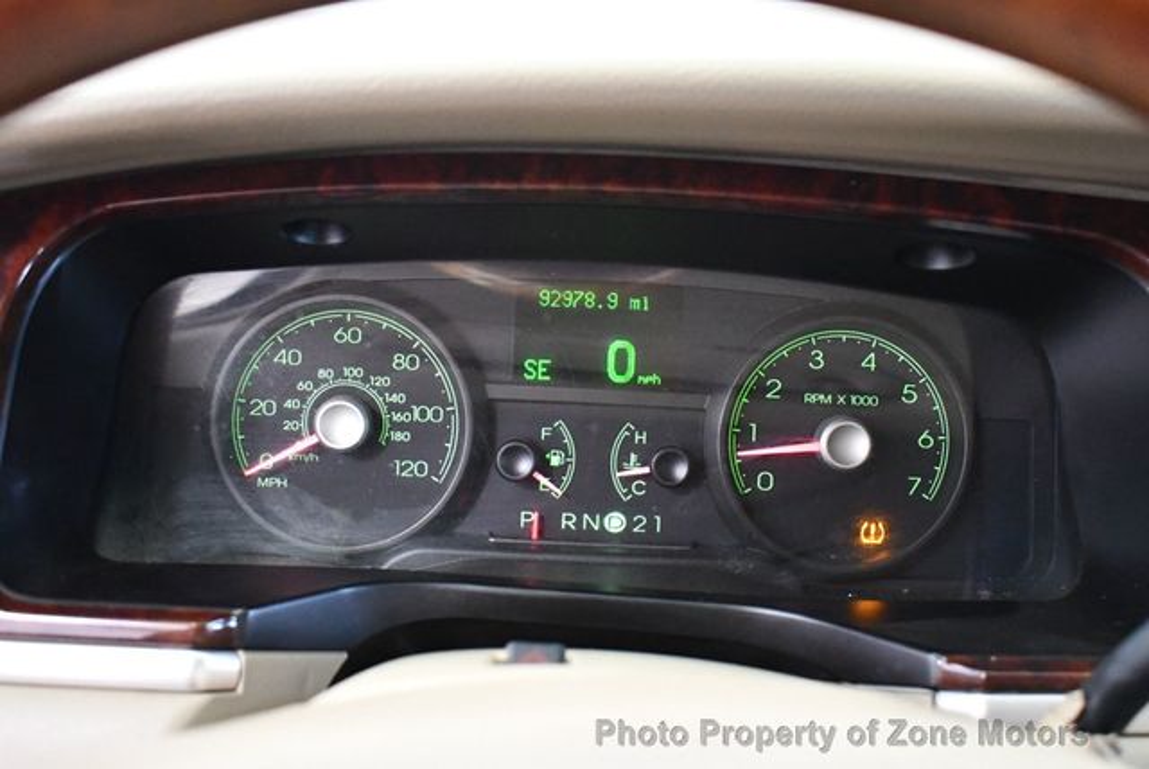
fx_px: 1150
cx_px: 574
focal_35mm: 36
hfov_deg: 53.1
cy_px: 384
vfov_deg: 36.9
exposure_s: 1/60
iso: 5000
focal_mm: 18
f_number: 3.5
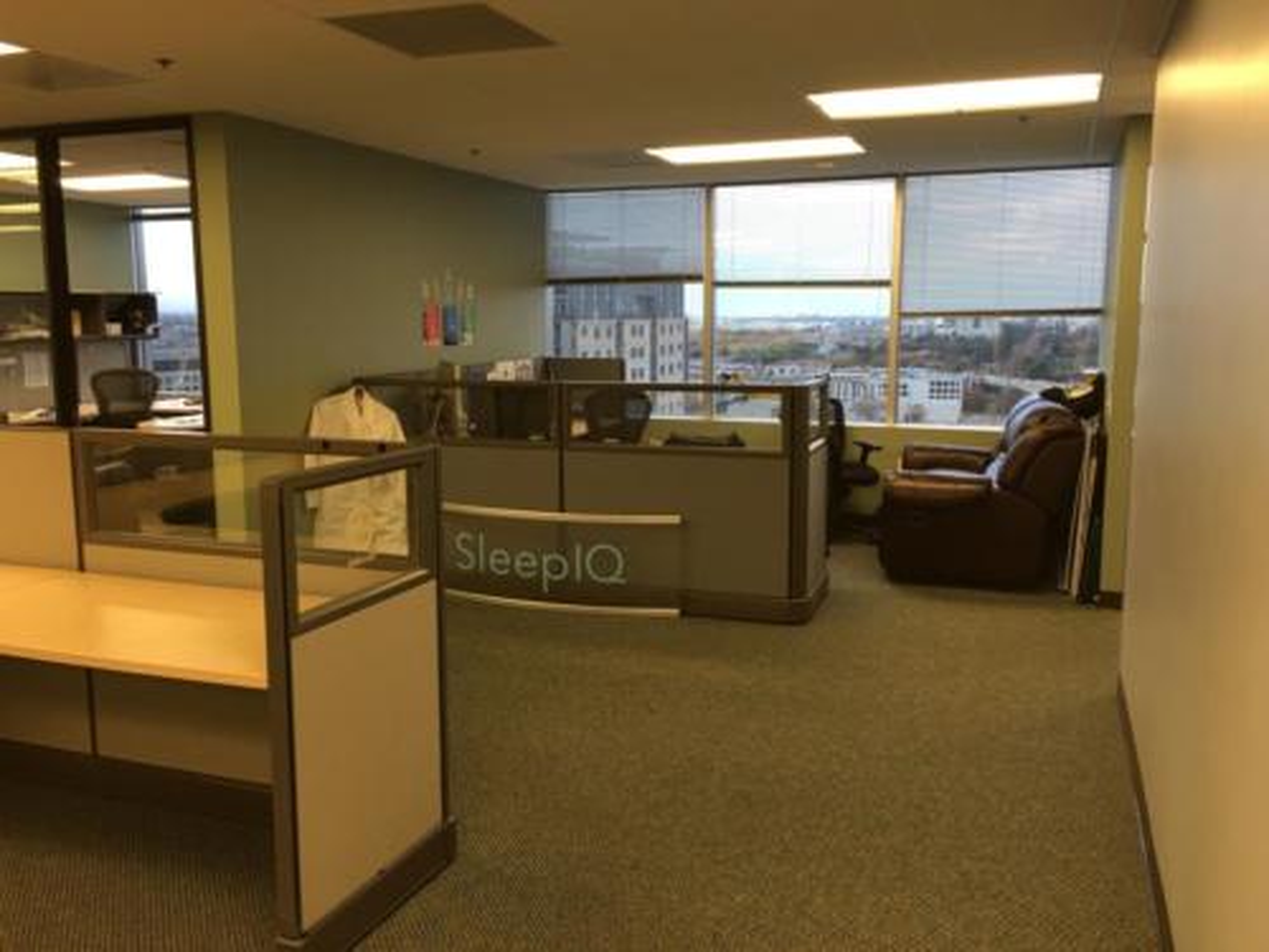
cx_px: 634
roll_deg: +0.0
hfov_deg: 61.7
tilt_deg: -7.8
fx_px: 1063
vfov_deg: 48.2
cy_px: 476
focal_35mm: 29
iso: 25
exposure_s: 1/15
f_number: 2.2
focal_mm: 4.15
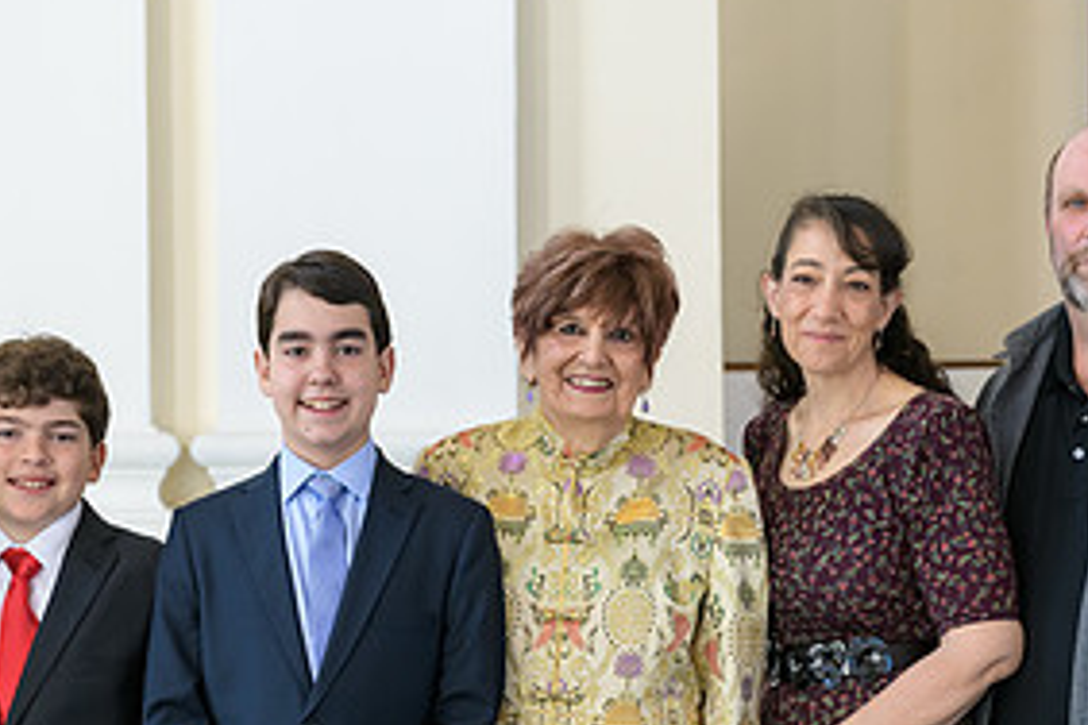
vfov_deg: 11.9
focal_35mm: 115
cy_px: 503
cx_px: 428
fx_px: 3475
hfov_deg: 17.8
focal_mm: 56
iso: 400
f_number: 3.2
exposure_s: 1/125
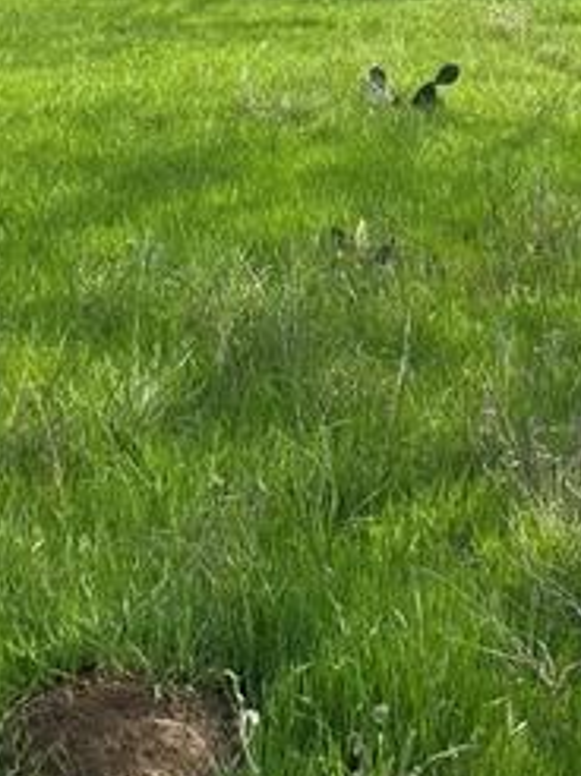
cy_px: -240
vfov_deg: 23.0
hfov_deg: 19.6
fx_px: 1681
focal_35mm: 75
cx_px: 382
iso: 80
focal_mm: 6.86
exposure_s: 1/5263
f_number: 1.78
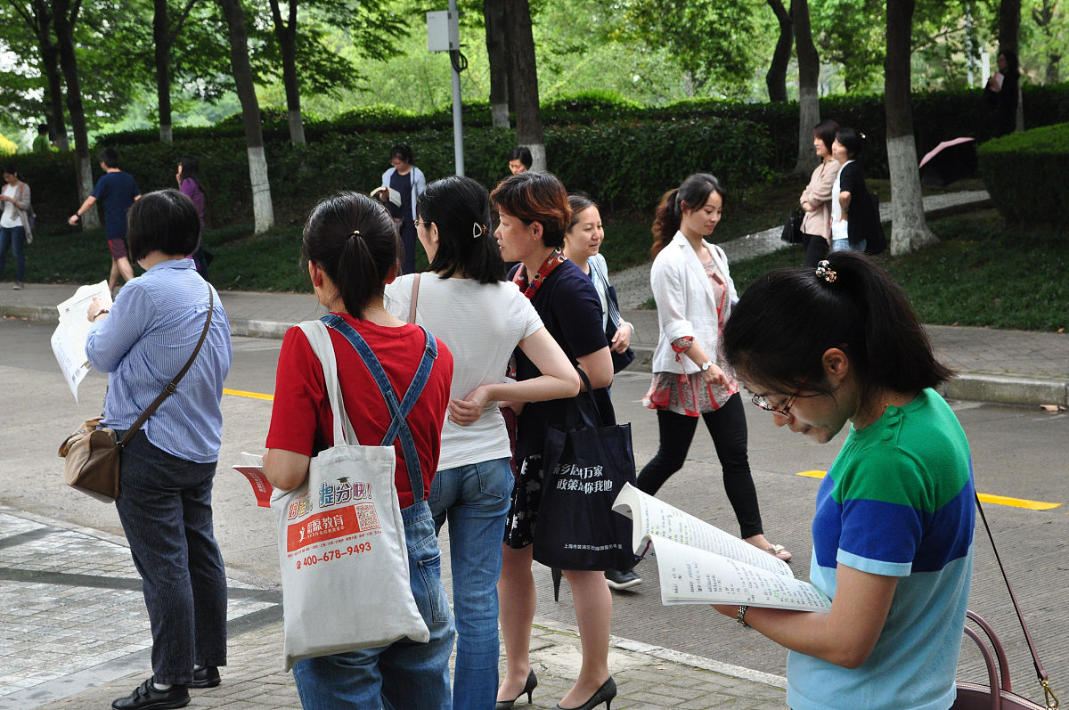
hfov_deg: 27.0
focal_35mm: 75
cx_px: 534
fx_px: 2224
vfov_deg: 18.1
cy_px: 355
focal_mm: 50
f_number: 10
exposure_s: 1/200
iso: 800
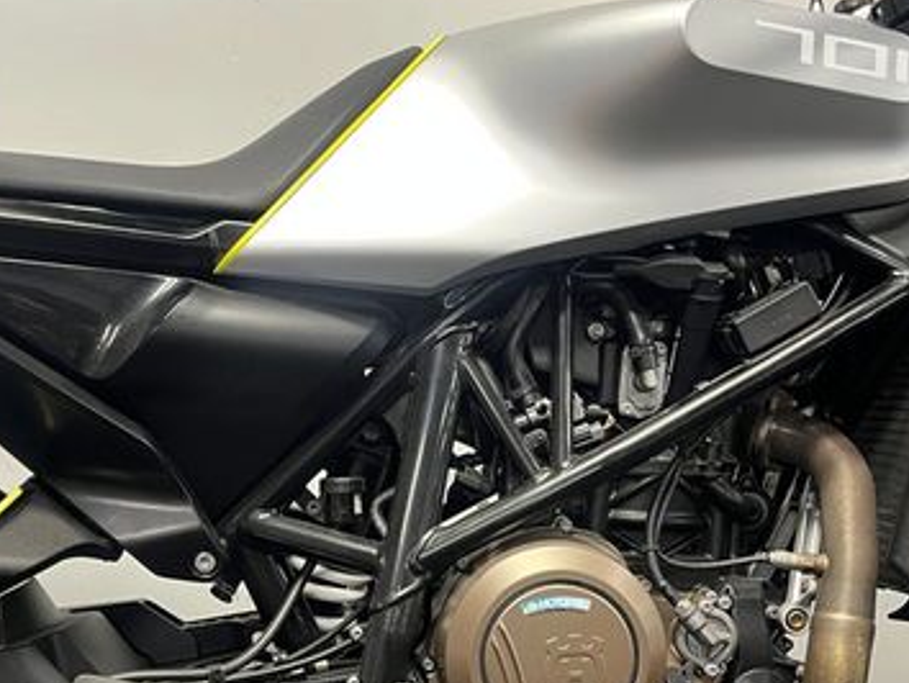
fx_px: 1235
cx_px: 424
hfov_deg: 40.4
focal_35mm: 47
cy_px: 496
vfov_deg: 30.5
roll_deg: +4.3
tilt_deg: -8.9
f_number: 1.6
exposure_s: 1/50
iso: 250
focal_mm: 5.1
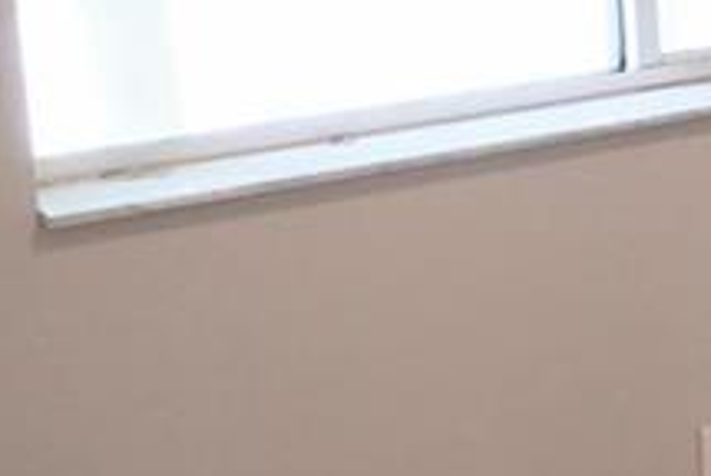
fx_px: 2057
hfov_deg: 14.9
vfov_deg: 12.9
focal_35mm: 104
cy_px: -69
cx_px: 1534
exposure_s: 1/160
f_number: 4
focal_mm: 14
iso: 1250
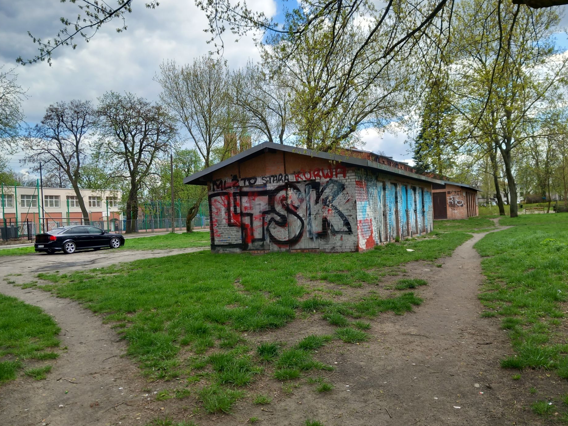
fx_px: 460
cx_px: 291
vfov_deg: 49.8
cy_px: 217
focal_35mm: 28
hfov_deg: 63.4
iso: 20
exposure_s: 1/149
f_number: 1.8
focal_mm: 4
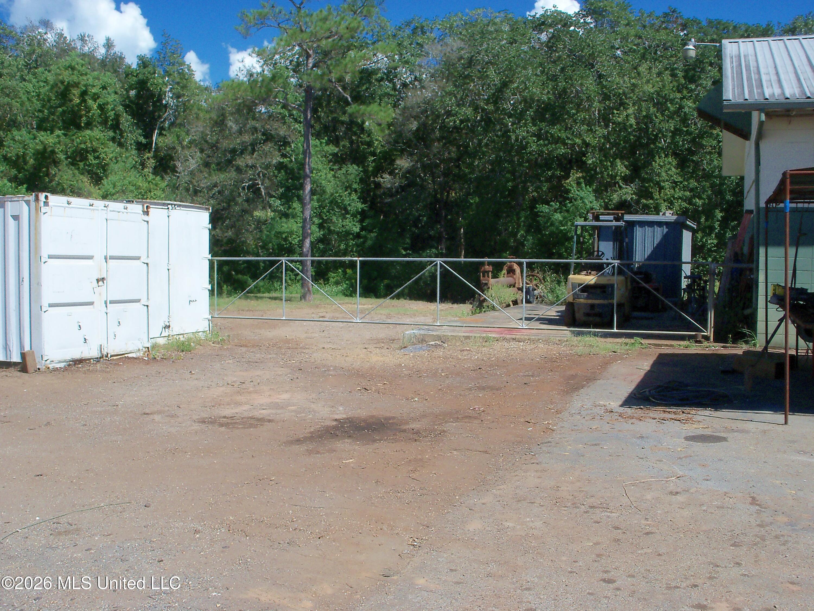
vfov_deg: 40.7
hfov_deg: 52.6
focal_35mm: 35
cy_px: 306
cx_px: 407
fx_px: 823
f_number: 5.5
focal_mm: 6.3
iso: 80
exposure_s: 1/500
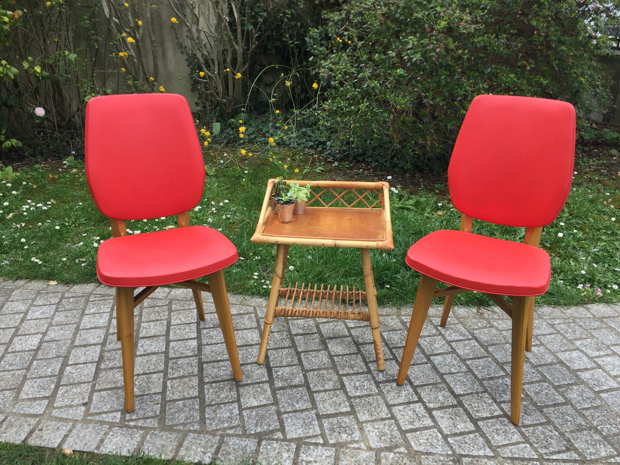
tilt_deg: -23.7
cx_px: 310
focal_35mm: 29
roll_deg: -1.0
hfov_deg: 61.7
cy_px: 232
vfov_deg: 48.2
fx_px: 519
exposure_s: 1/573
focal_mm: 4.15
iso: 32
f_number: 2.2
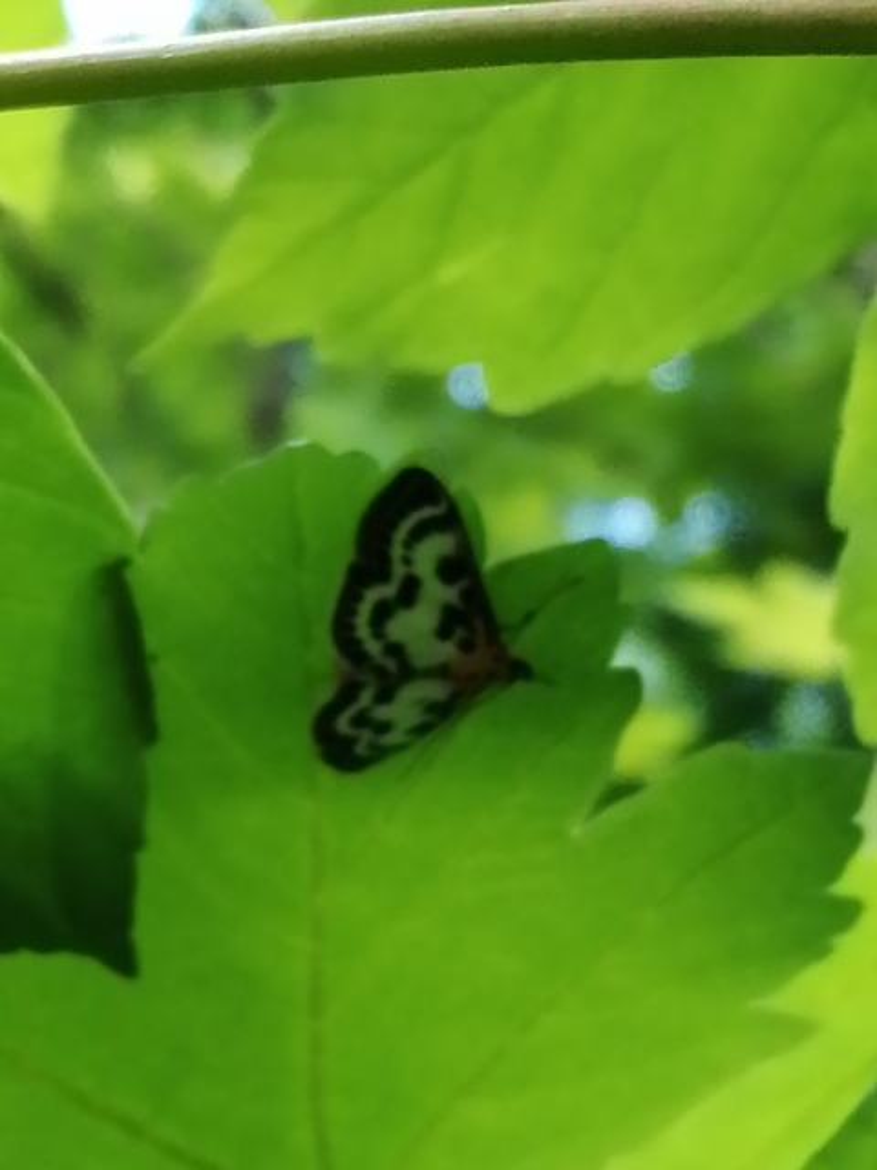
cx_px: 438
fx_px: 3513
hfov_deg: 14.2
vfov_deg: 18.9
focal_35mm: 104
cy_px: 585
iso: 100
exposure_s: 1/100
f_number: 1.8
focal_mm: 3.46
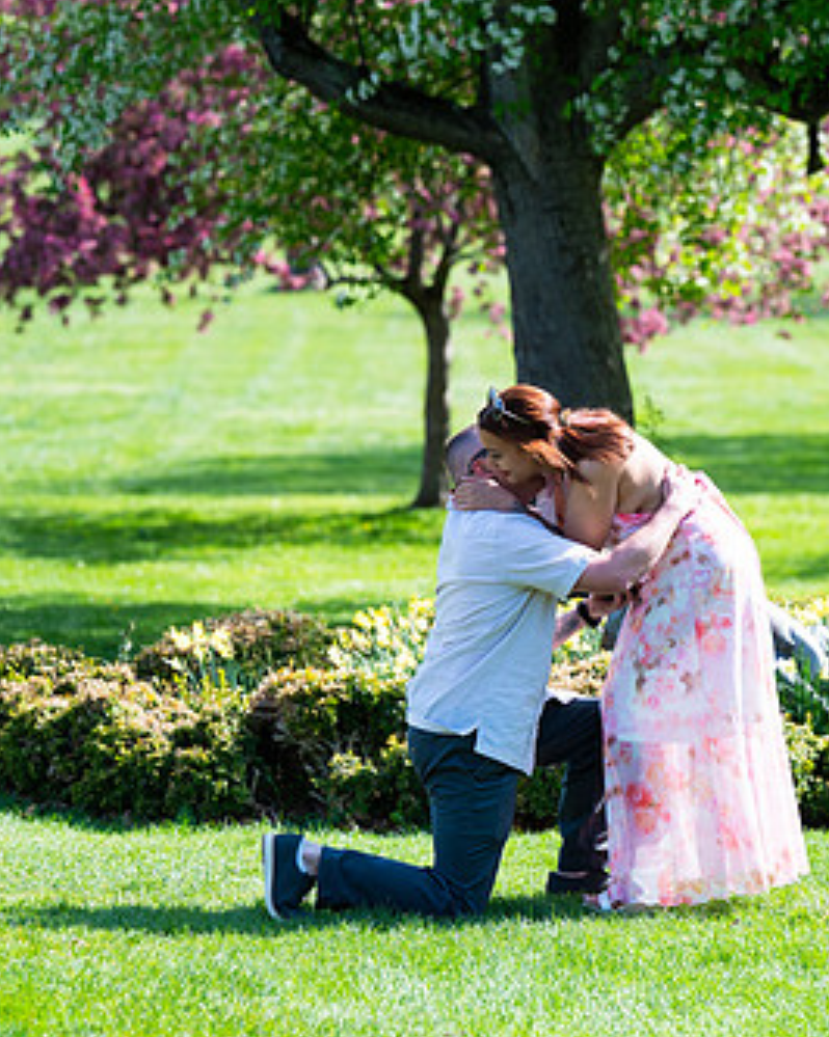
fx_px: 6784
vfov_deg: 8.7
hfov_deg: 7.0
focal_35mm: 221
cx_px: 587
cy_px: 373
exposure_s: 1/2000
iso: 200
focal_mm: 115
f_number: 3.2
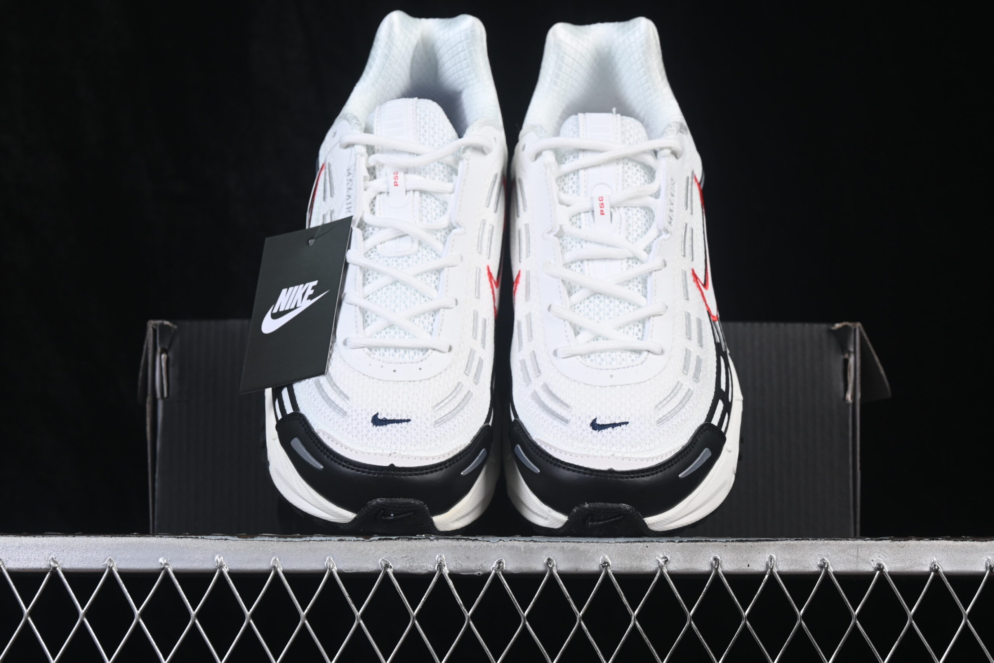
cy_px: 332
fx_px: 2071
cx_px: 497
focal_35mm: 75
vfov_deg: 18.2
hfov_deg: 27.0
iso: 160
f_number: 8
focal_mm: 50
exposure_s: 1/80
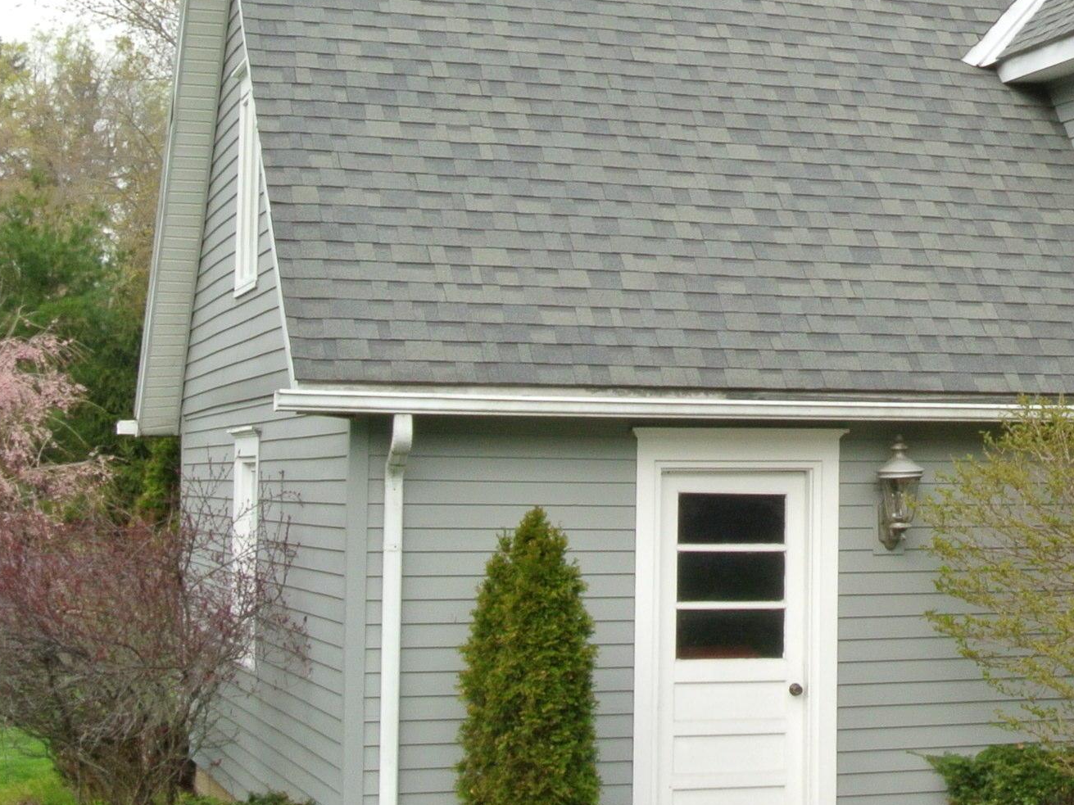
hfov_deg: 22.5
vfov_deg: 17.8
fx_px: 2575
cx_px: 1122
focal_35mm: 83
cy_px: 314
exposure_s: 1/60
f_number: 16
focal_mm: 14.5
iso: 400
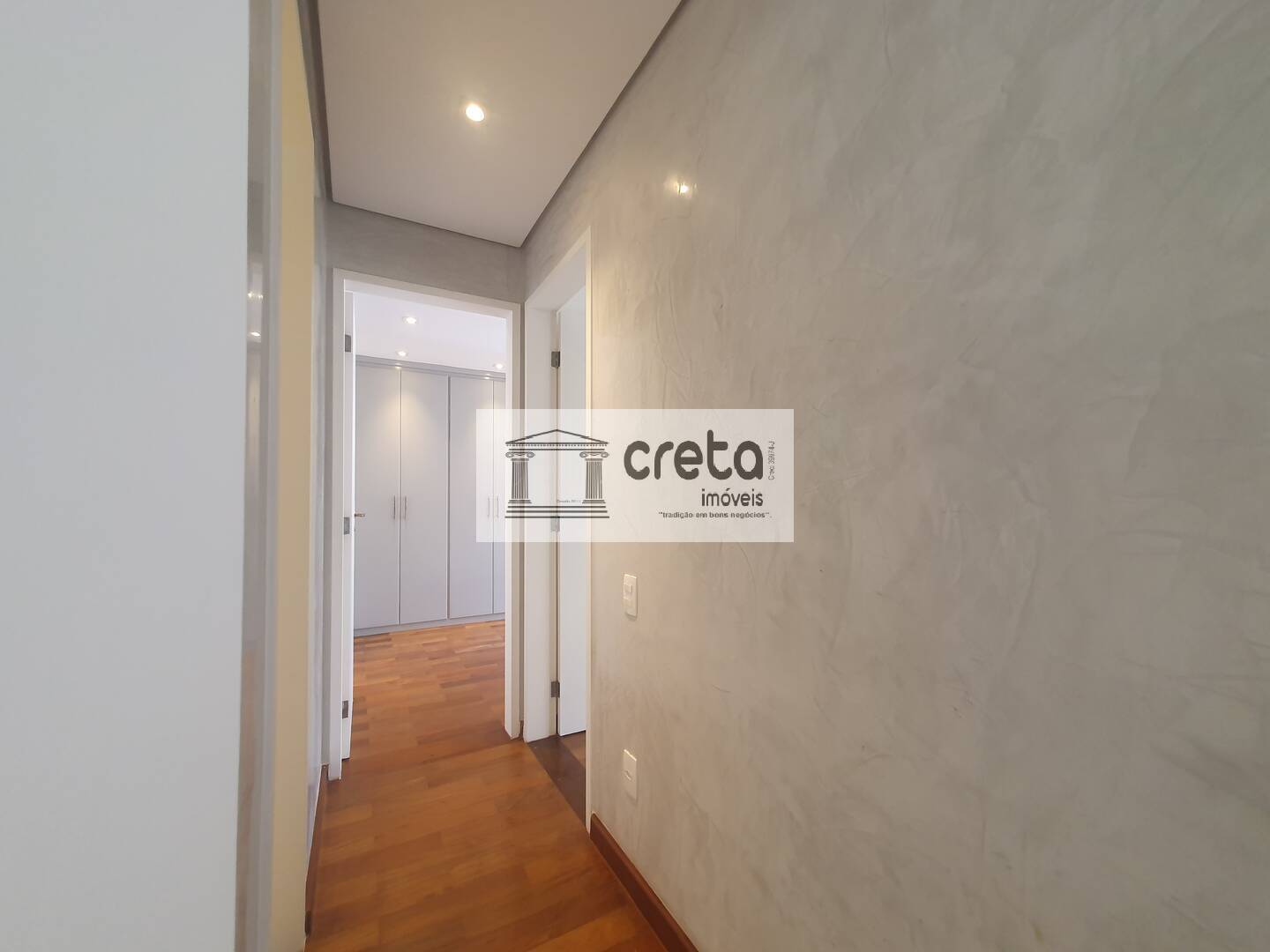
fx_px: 477
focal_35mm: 13
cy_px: 476
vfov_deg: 89.9
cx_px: 635
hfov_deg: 106.2
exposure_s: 1/60
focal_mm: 1.8
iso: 250
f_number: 2.2
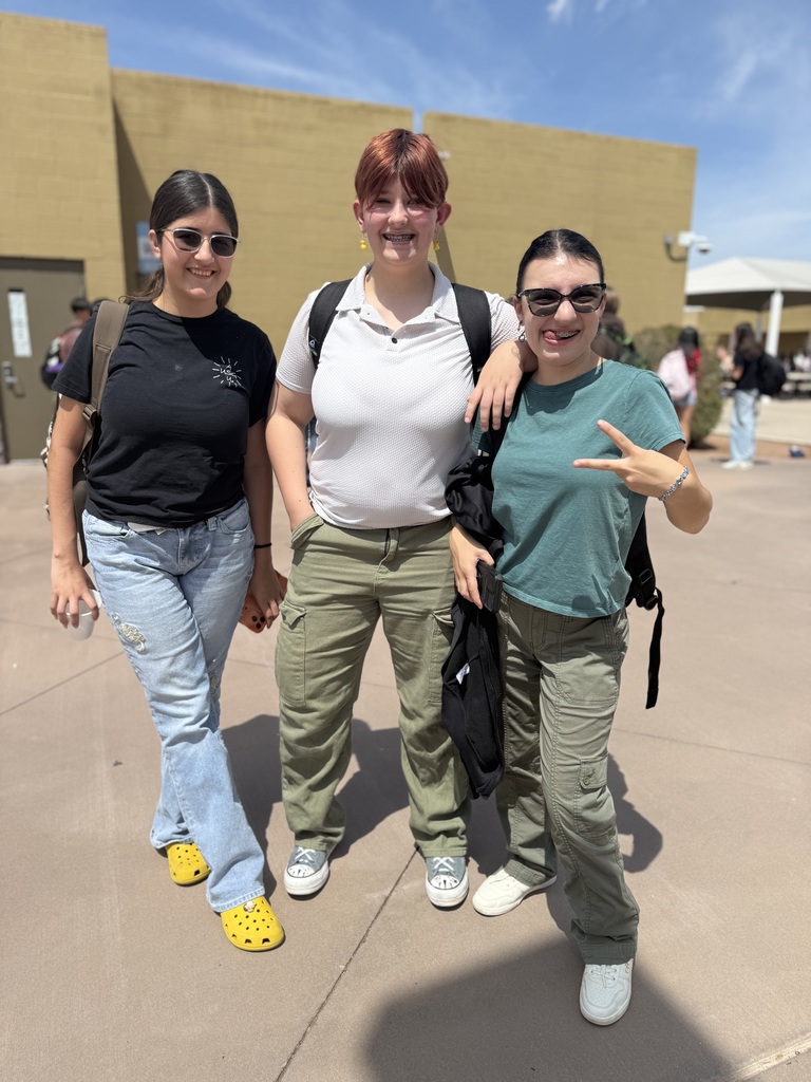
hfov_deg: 56.8
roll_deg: -0.7
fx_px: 750
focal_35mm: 24
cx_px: 406
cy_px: 541
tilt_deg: -12.2
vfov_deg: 71.6
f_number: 1.78
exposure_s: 1/5714
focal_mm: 6.76
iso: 80
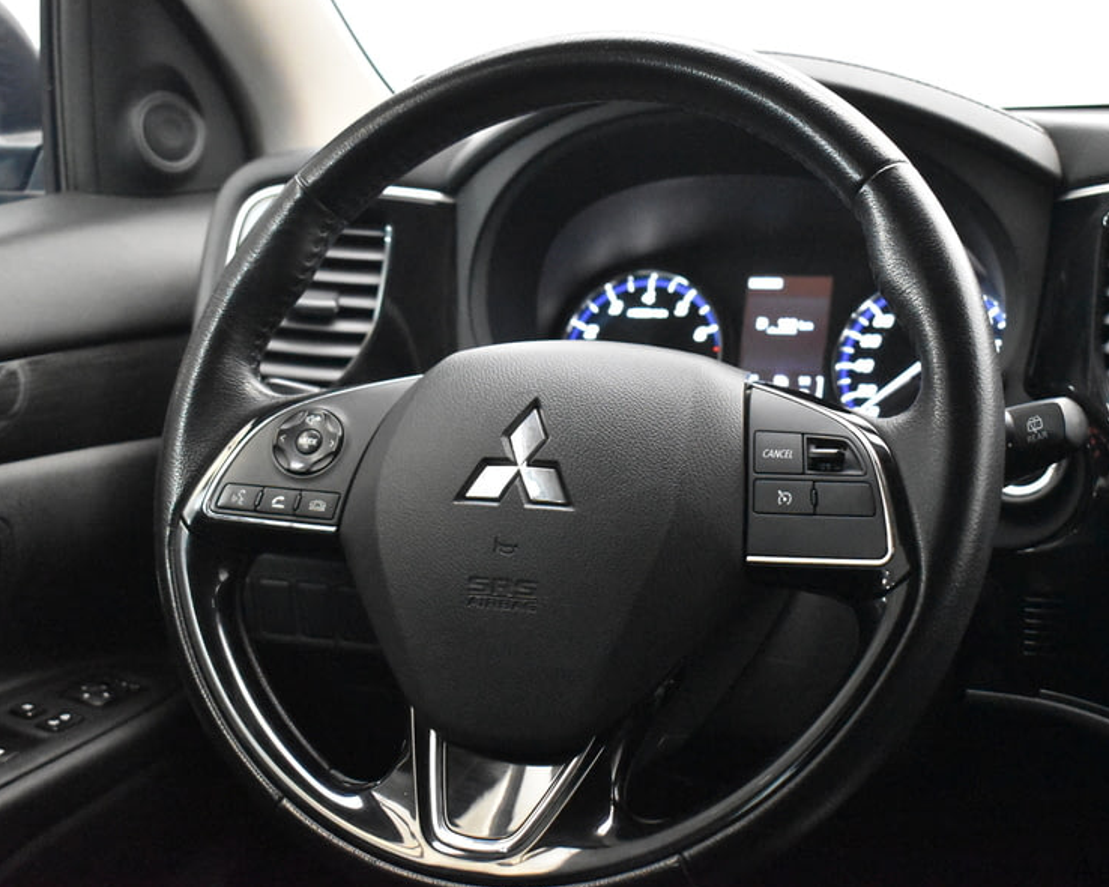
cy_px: 447
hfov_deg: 34.1
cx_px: 636
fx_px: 1805
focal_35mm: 55
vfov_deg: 27.6
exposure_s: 1/50
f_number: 4.5
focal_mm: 32
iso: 9000
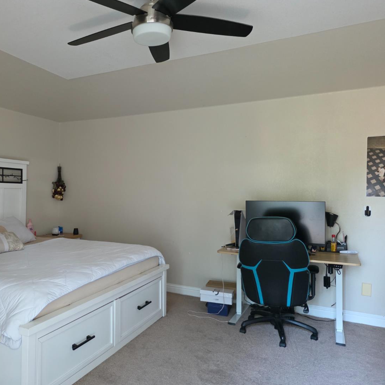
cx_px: 120
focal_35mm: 28
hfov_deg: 55.8
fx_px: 352
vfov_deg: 57.3
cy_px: 196
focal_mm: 6.25
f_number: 1.7
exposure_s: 1/120
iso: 1000
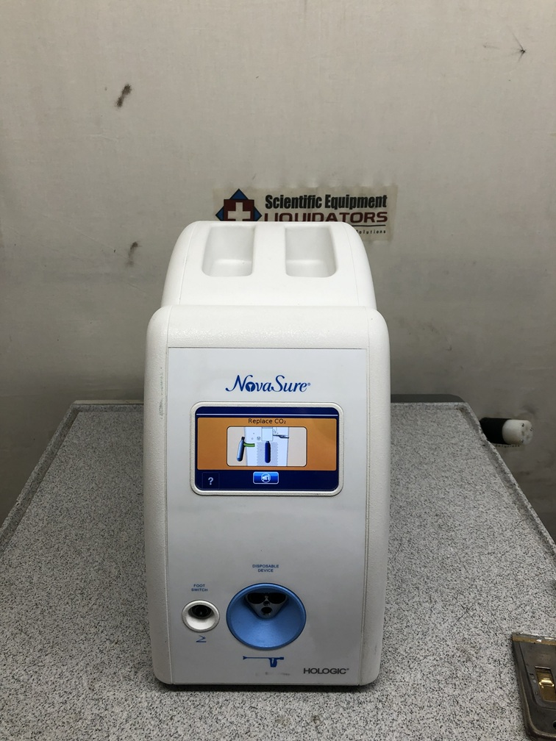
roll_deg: -0.3
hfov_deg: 49.7
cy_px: 370
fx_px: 600
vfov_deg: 63.4
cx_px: 278
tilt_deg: -24.6
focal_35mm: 28
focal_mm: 3.99
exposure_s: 1/120
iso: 40
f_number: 1.8
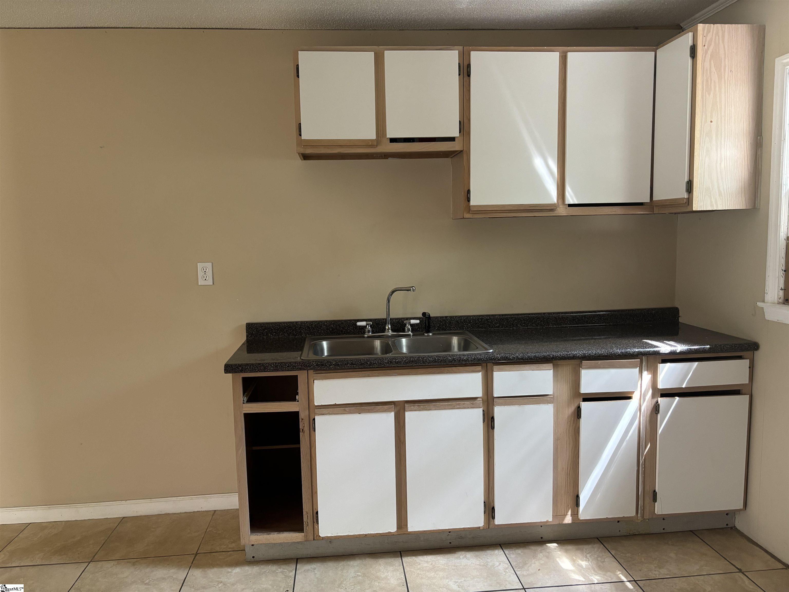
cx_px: 394
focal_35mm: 26
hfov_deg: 67.3
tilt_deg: -5.8
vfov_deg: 53.1
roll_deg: +2.0
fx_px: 593
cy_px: 296
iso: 250
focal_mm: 5.96
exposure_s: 1/60
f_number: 1.6
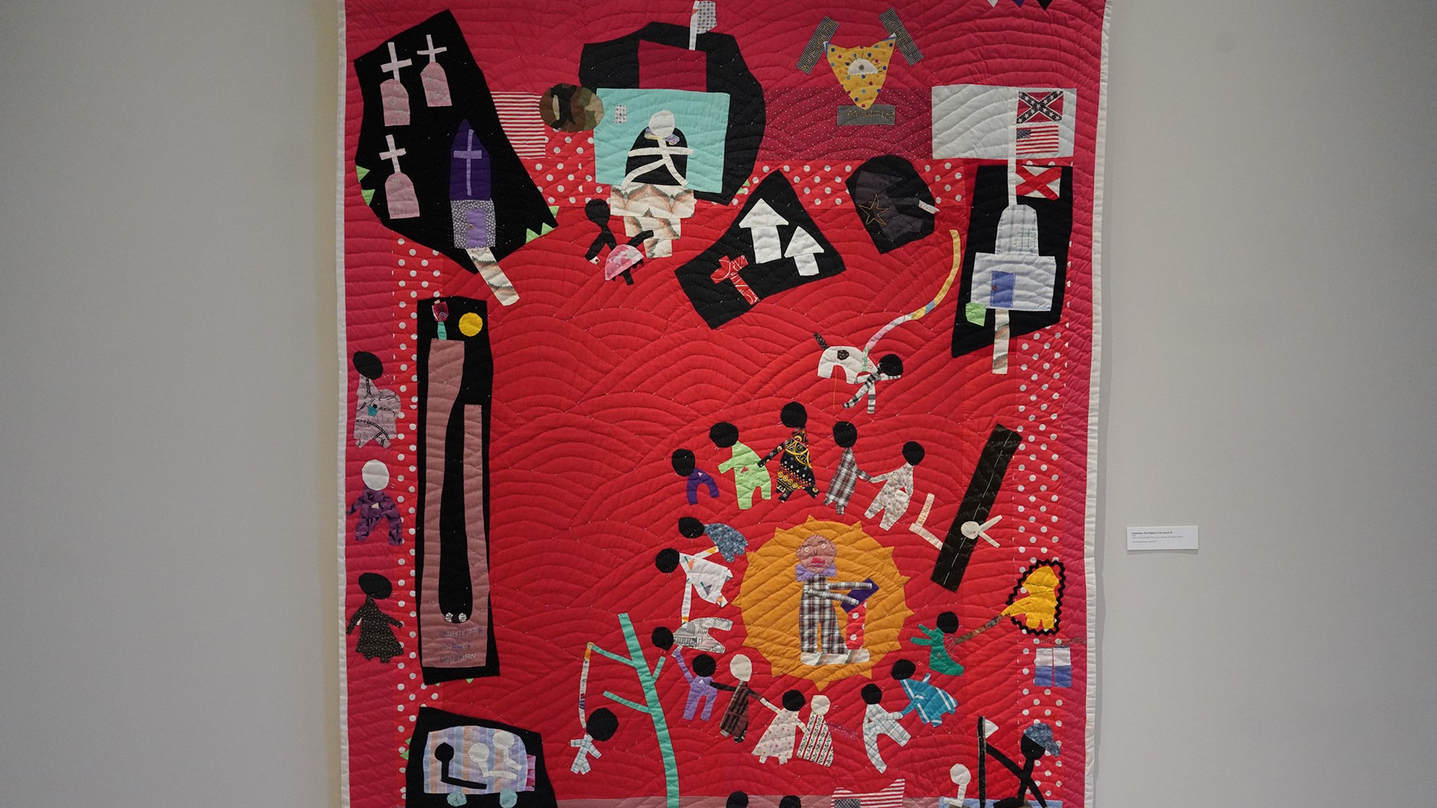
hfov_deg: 59.5
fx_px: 1257
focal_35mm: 33
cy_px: 426
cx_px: 729
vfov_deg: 35.6
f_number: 6.3
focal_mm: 31
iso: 6400
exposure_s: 1/100
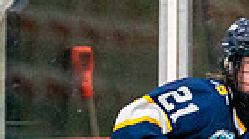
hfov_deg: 1.4
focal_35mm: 1531
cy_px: 367
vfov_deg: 0.8
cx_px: 164
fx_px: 10103
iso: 3200
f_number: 2.8
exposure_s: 1/1250
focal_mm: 200
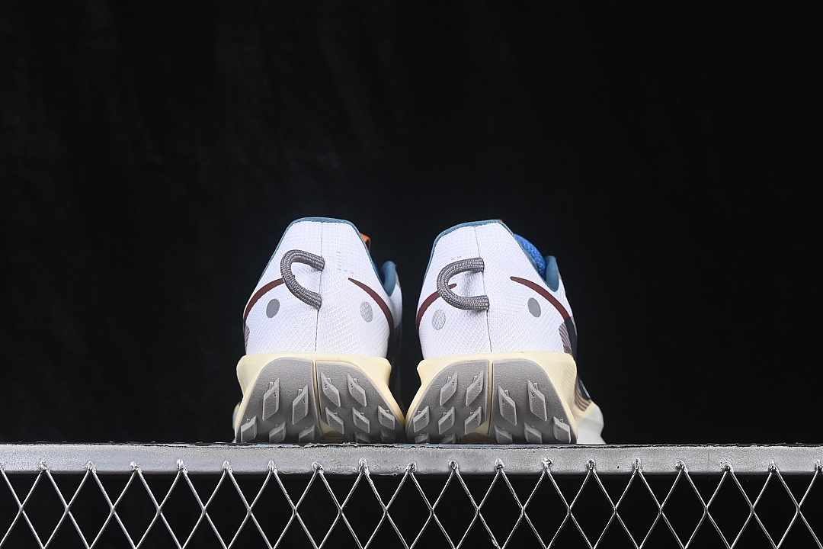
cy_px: 274
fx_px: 1714
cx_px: 412
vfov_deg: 18.2
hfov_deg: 27.0
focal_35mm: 75
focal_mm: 50
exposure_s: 1/80
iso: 160
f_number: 8
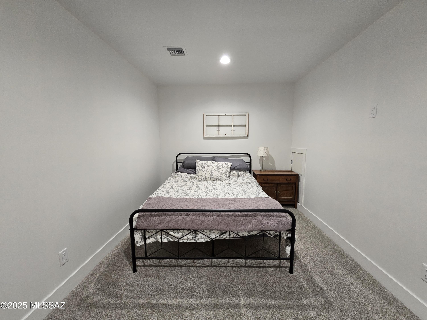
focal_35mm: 13
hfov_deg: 106.2
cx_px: 214
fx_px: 160
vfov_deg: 89.9
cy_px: 160
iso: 250
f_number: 2.2
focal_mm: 2.2
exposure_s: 1/60
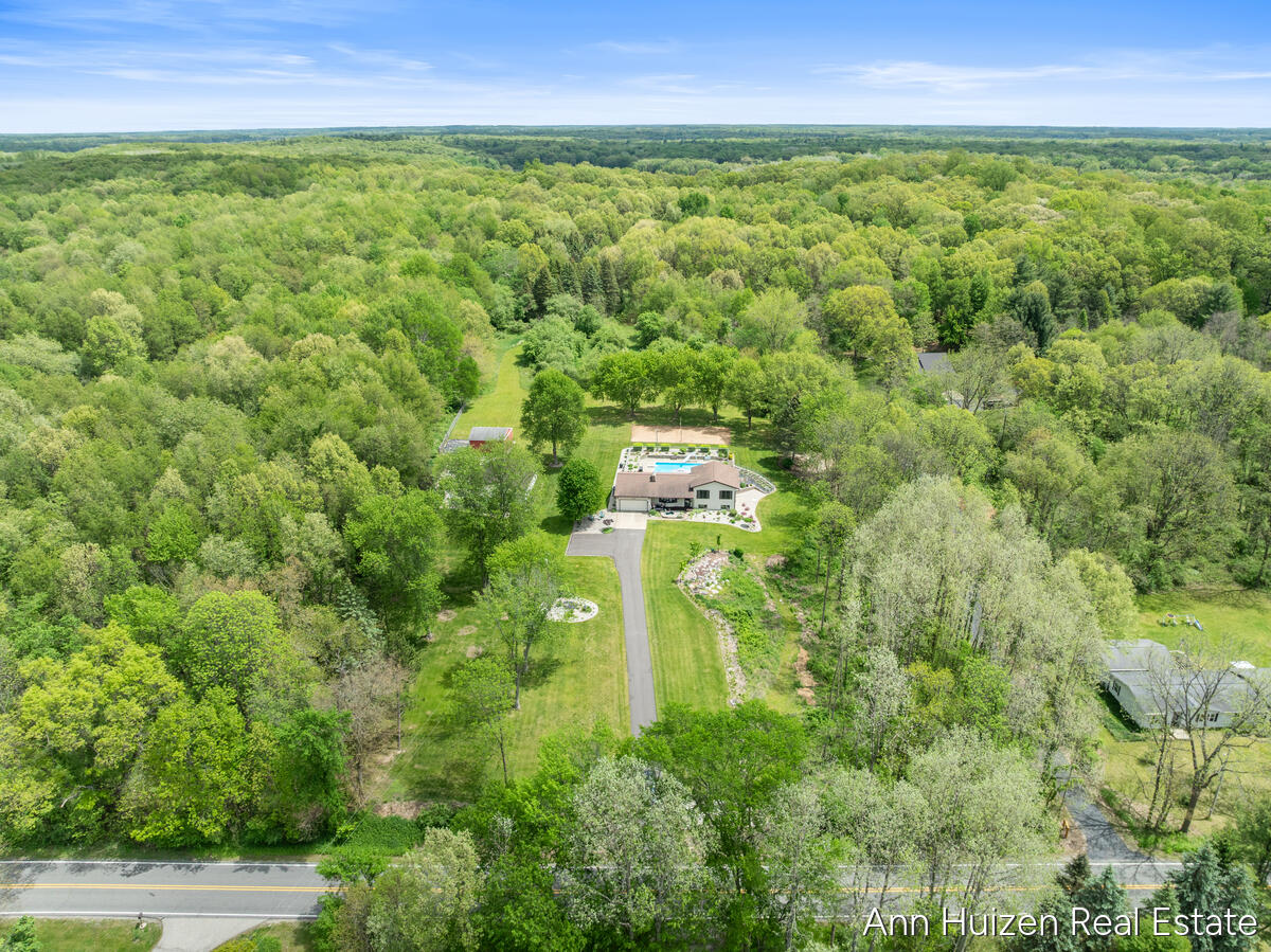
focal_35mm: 24
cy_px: 476
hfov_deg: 71.6
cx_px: 636
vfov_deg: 56.8
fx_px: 881
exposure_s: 1/1600
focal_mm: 12.29
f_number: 2.8
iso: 160
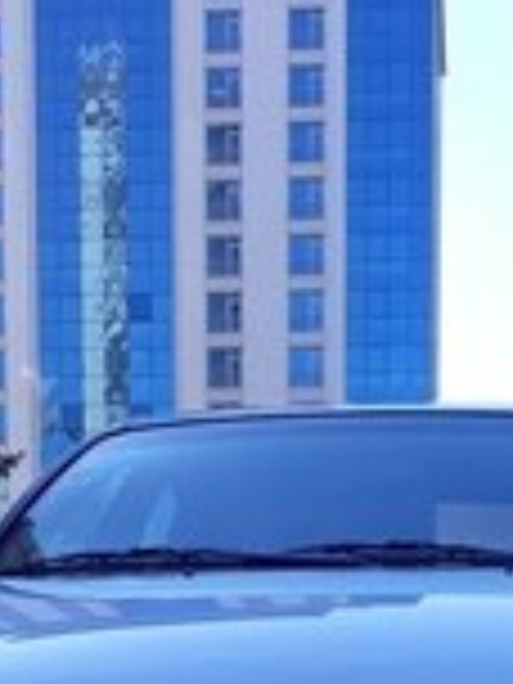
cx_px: 320
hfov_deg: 16.8
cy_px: 891
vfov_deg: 20.3
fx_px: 1739
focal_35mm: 88
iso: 40
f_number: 1.9
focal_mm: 3.6
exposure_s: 1/744
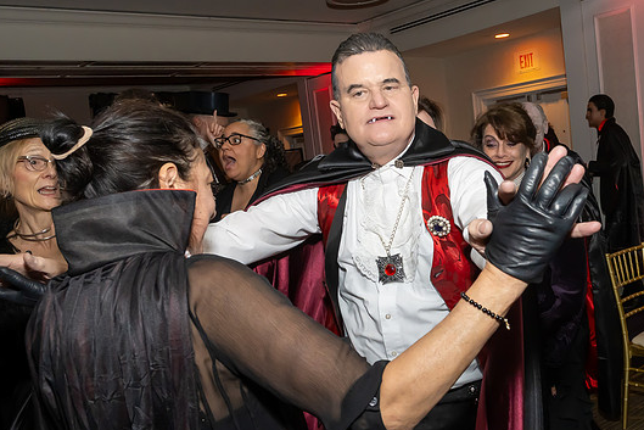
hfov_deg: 50.9
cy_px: 220
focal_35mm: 37
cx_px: 432
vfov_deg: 36.0
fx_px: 662
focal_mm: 17
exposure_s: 1/250
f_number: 7.1
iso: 640
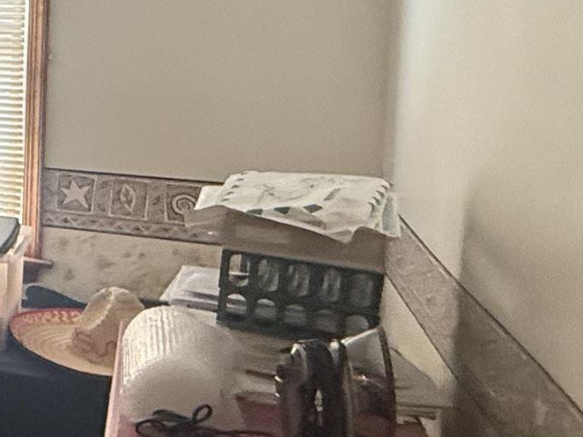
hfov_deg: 18.9
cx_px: -572
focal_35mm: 65
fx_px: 1094
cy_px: 55
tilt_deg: -3.4
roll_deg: +0.4
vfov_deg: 22.1
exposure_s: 1/120
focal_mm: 2.22
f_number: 2.2
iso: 400
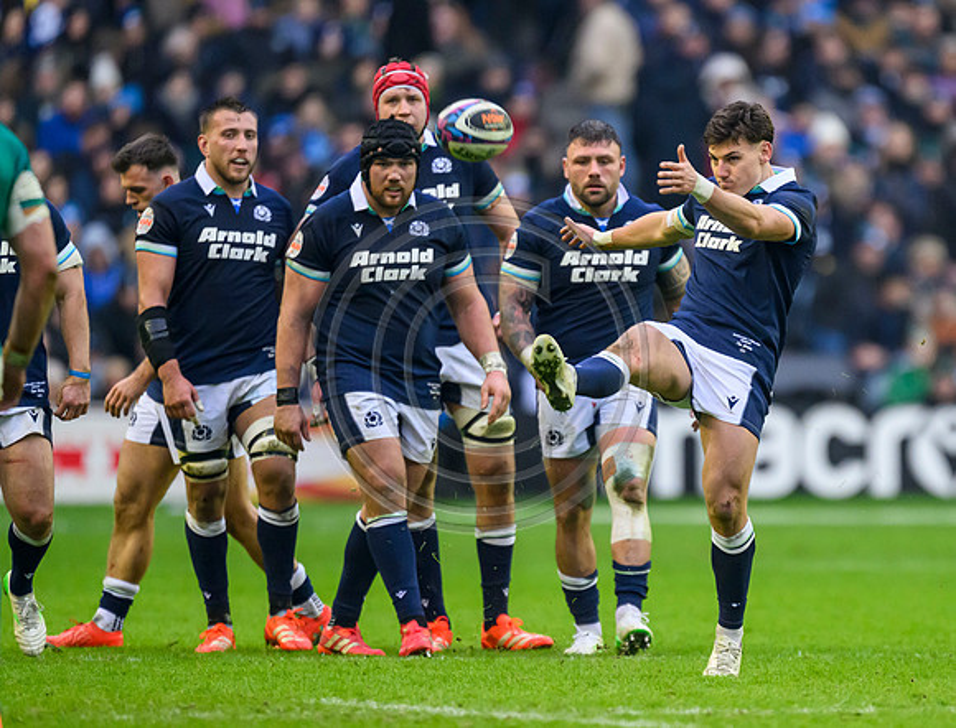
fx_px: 22059
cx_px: 703
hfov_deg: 2.5
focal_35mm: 794
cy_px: 389
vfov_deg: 1.9
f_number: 4
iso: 5000
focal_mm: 560
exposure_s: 1/1600
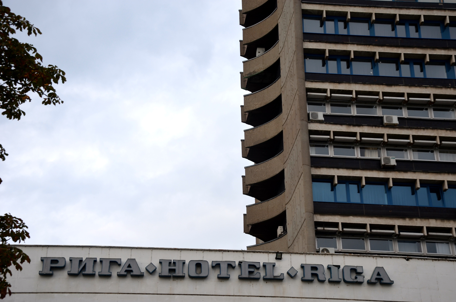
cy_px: 151
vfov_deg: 22.5
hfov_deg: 33.5
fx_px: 758
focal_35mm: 60
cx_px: 228
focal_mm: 40
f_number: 6.3
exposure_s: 1/160
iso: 200
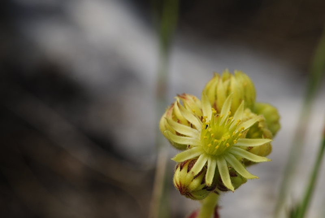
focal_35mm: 128
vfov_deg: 10.8
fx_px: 1153
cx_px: 162
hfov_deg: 16.0
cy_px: 109
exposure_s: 1/200
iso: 100
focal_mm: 85
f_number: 9
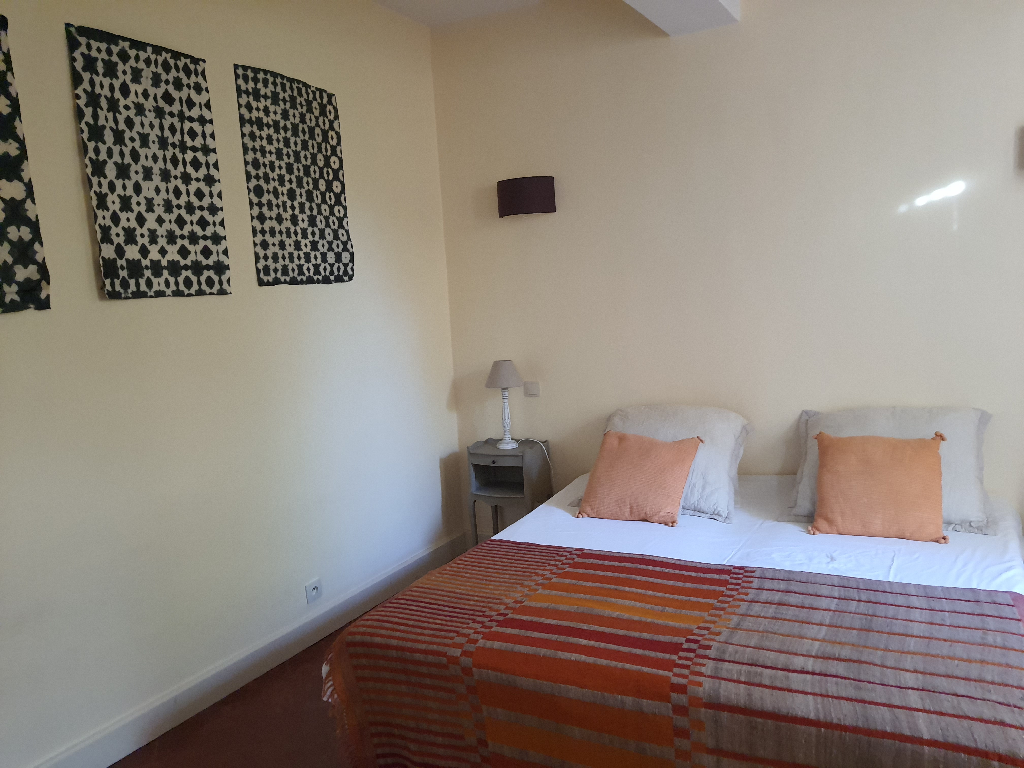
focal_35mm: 26
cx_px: 512
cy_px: 384
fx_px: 769
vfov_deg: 53.1
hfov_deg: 67.3
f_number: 1.7
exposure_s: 1/50
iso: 500
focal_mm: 4.32
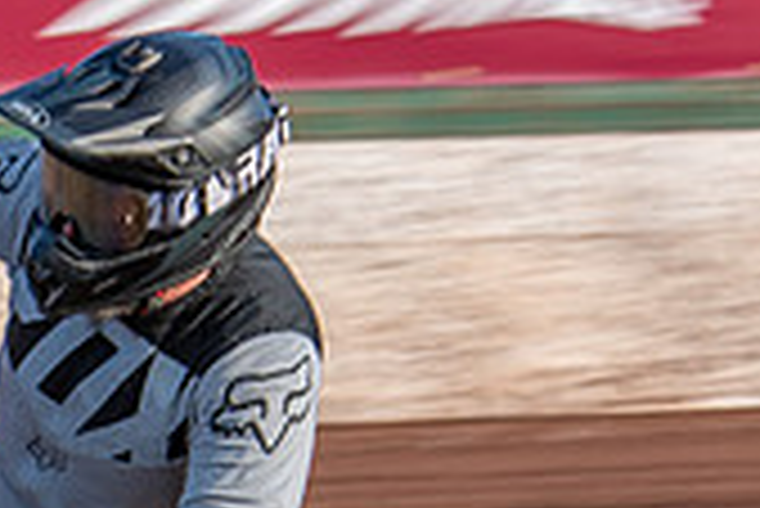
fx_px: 11367
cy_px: 854
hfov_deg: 3.8
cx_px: -517
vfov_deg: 2.6
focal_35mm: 538
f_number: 5.6
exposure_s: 1/200
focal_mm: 112
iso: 125
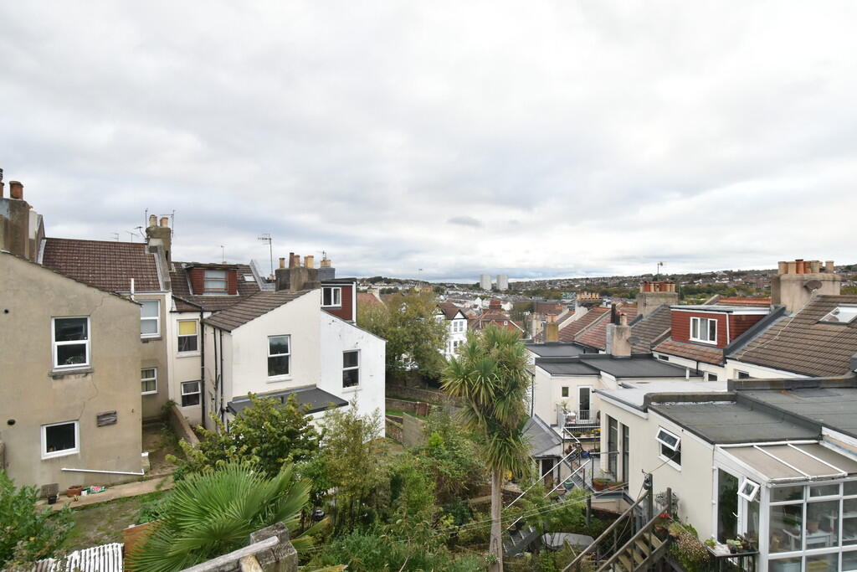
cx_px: 428
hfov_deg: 95.0
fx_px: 393
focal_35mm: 16
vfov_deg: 72.1
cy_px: 286
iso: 500
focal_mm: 11
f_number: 6.3
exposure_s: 1/160
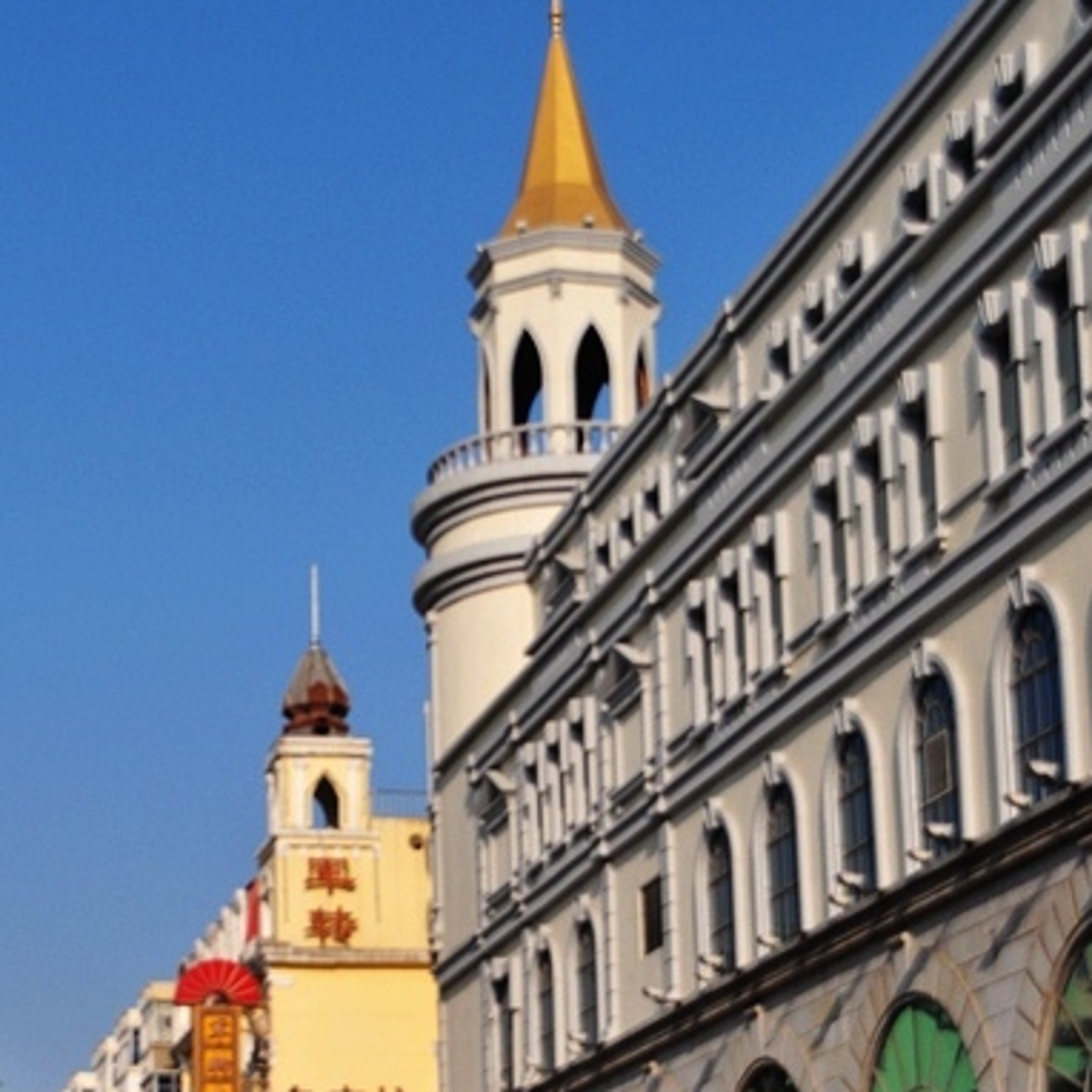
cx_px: 432
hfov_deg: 20.6
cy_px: 846
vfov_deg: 20.4
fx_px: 2998
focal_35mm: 84
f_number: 5.6
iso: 400
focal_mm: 36
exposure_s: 1/3200
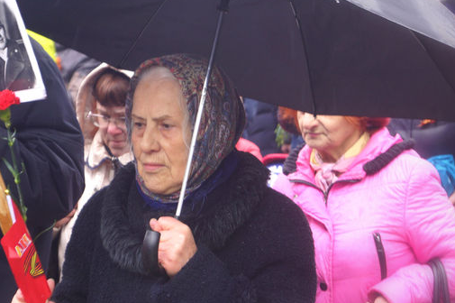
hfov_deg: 13.9
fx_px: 1855
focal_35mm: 147
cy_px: 135
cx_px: 123
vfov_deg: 9.3
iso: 100
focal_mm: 55
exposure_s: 1/100
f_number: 6.3
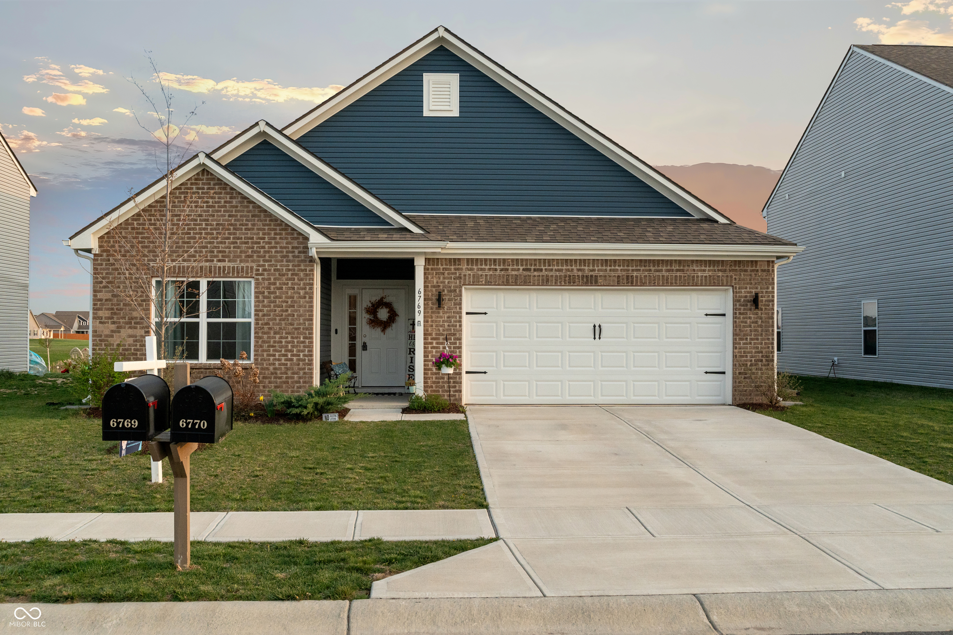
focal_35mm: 35
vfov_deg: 37.9
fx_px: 926
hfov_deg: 54.4
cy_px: 318
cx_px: 476
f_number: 8
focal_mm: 35
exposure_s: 1/1500
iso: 2000
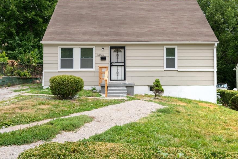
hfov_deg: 54.4
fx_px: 231
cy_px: 70
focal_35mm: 35
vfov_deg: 37.8
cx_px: 122
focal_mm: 30
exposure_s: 1/125
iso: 100
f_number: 8
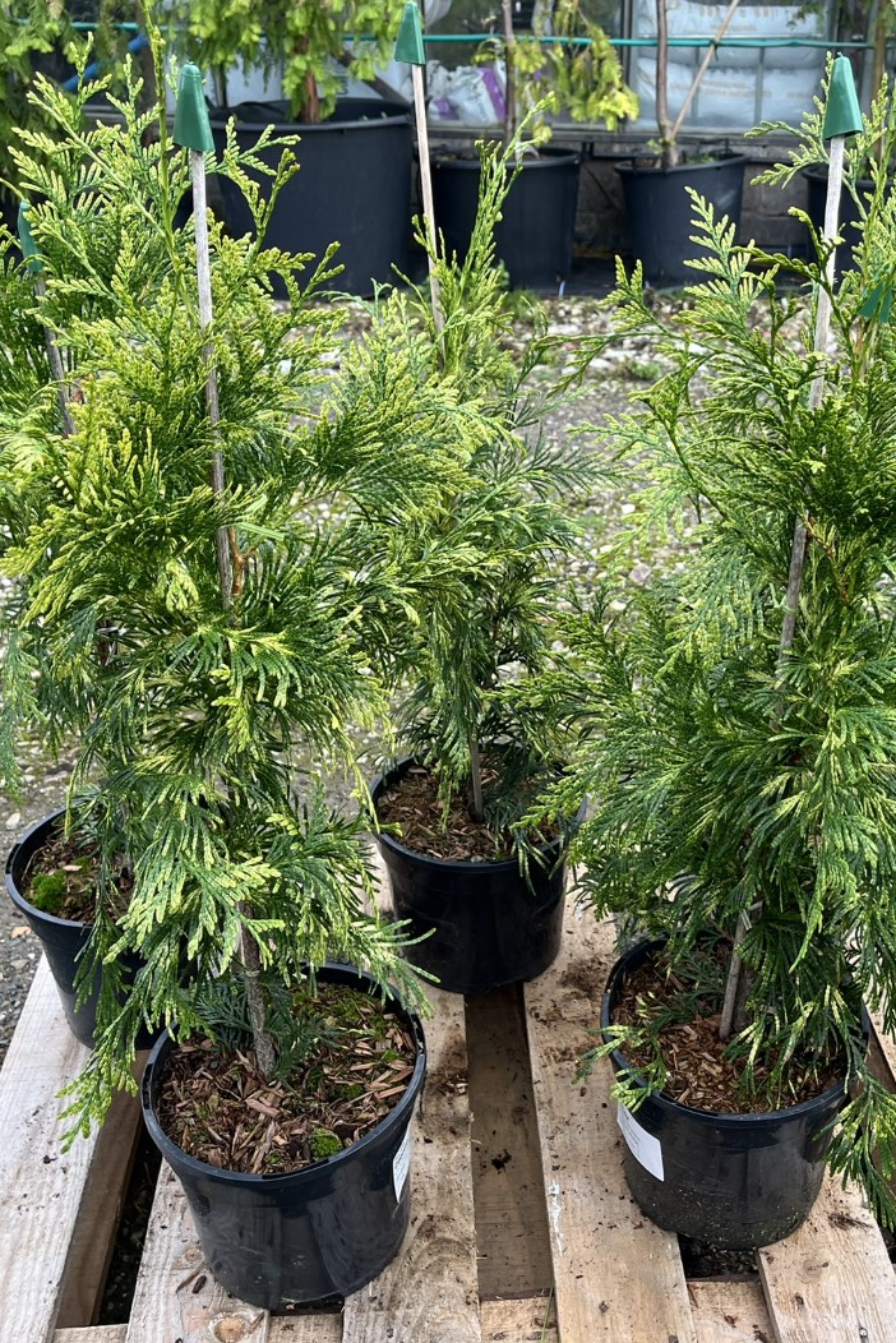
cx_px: 573
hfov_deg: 35.7
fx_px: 1380
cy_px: 661
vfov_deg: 51.9
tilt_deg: -28.1
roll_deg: -0.4
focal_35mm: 37
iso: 50
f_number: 1.6
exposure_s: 1/373
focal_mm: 5.1
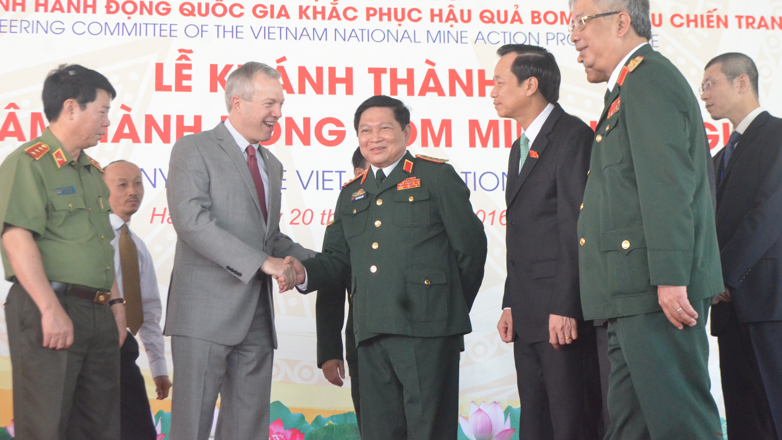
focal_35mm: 63
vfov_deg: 19.1
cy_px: 190
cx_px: 390
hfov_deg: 33.3
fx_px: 1306
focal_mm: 40
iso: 5000
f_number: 8
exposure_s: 1/250
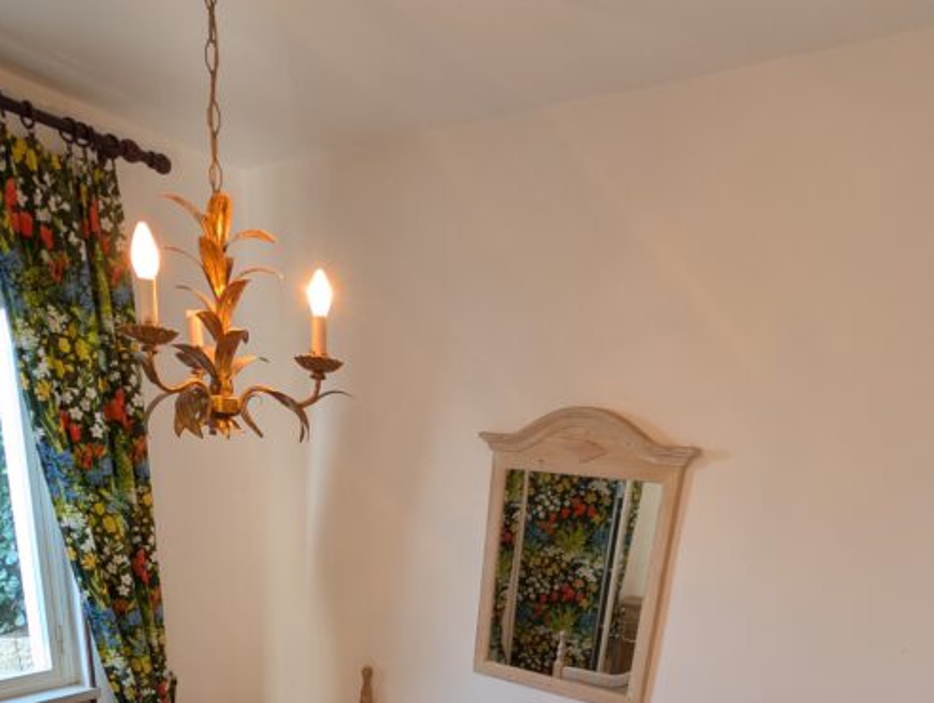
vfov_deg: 45.4
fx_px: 675
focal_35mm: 25
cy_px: 719
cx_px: 442
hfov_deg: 69.3
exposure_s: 1/33.3
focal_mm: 2.02
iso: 45
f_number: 1.7
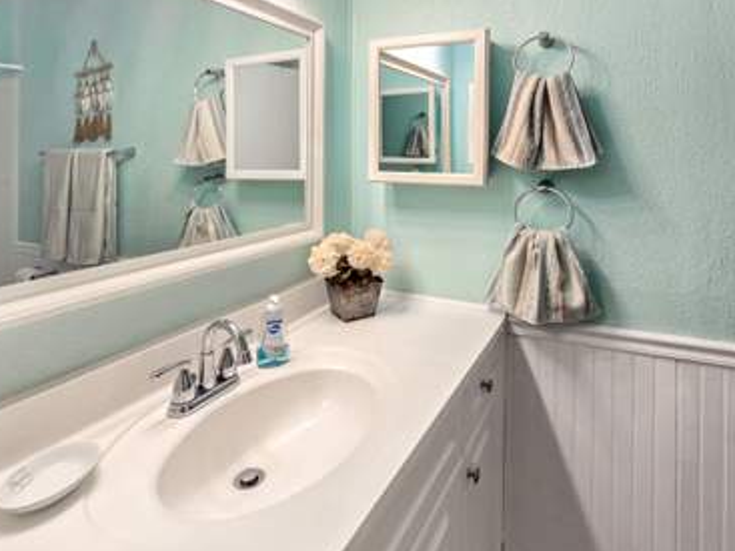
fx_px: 361
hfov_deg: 90.5
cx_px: 419
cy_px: 245
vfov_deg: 74.5
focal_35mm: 17
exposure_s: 1/120
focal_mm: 2.2
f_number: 2.2
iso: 80
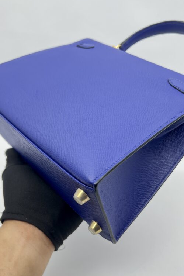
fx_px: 284
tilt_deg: -34.5
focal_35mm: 37
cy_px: 143
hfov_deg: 36.0
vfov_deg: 51.9
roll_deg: +1.9
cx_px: 88
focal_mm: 5.7
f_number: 1.5
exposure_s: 1/100
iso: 50
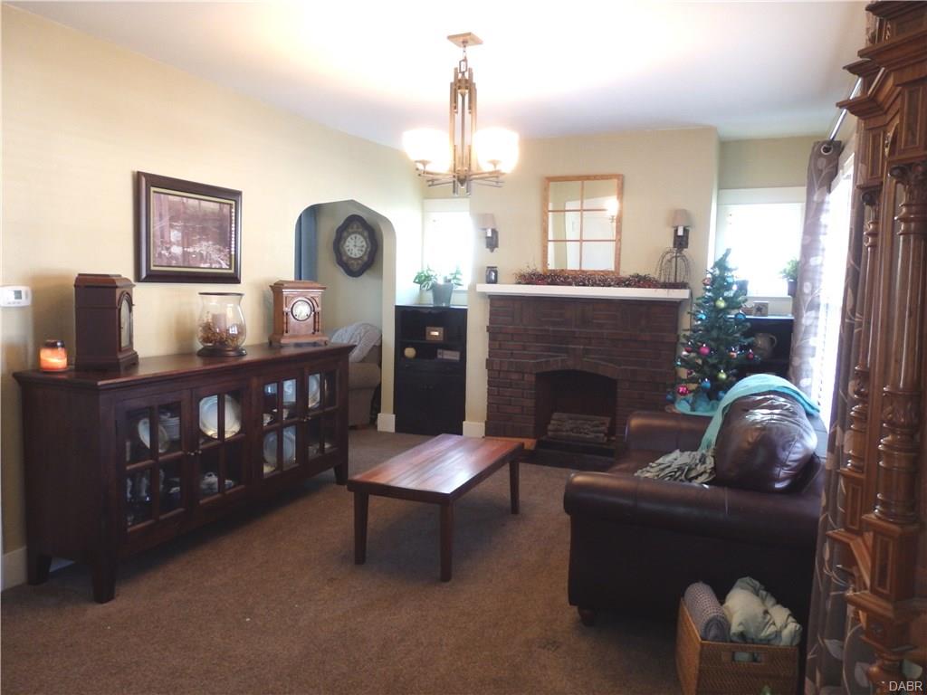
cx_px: 464
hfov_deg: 69.4
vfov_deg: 54.9
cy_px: 348
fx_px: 669
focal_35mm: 25
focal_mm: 4.5
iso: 320
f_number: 3
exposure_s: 1/30
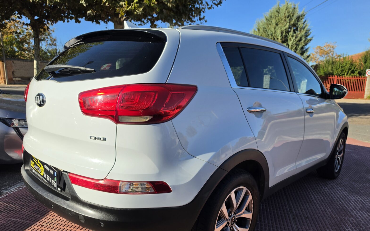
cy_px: 137
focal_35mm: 25
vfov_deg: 49.0
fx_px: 252
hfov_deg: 72.5
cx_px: 189
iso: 64
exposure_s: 1/7939
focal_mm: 6.5
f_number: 1.4
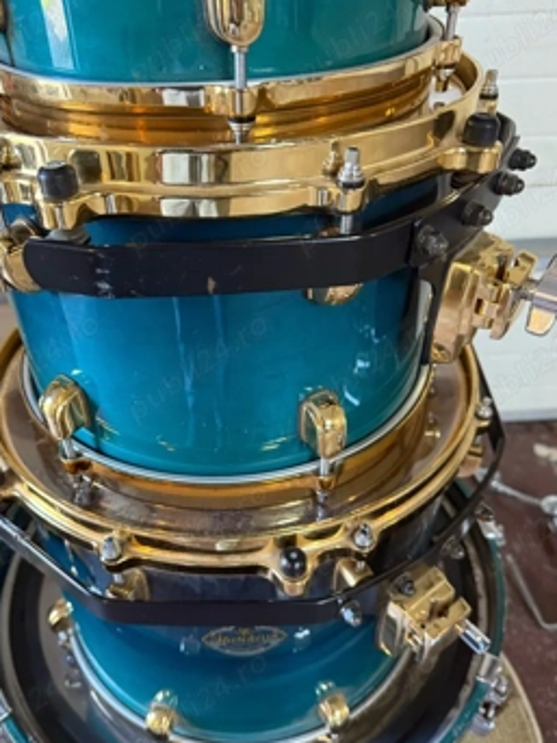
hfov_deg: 49.6
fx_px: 601
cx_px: 241
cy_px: 394
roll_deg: +5.5
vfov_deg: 63.4
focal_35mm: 28
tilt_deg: -38.4
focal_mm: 6.76
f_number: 1.78
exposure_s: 1/50
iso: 500
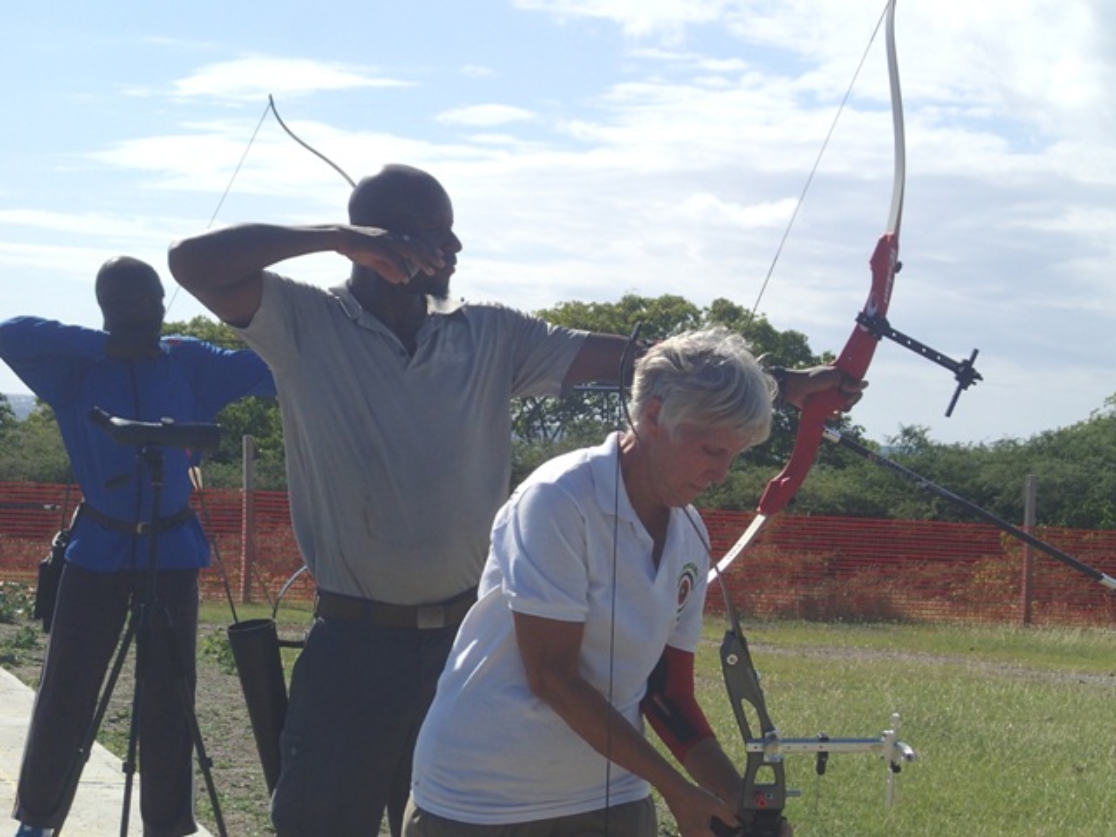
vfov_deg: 16.2
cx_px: 558
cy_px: 418
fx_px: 2934
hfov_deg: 21.5
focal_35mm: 91
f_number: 6.3
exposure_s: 1/1250
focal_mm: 16.48
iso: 200
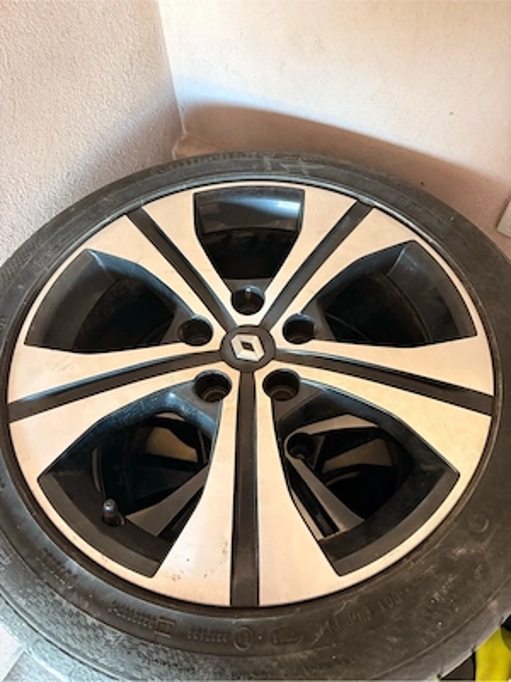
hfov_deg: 53.1
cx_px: 256
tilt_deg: -56.0
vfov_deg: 67.3
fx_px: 512
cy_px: 341
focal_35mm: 26
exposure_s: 1/42
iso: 500
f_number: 1.6
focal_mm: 5.96
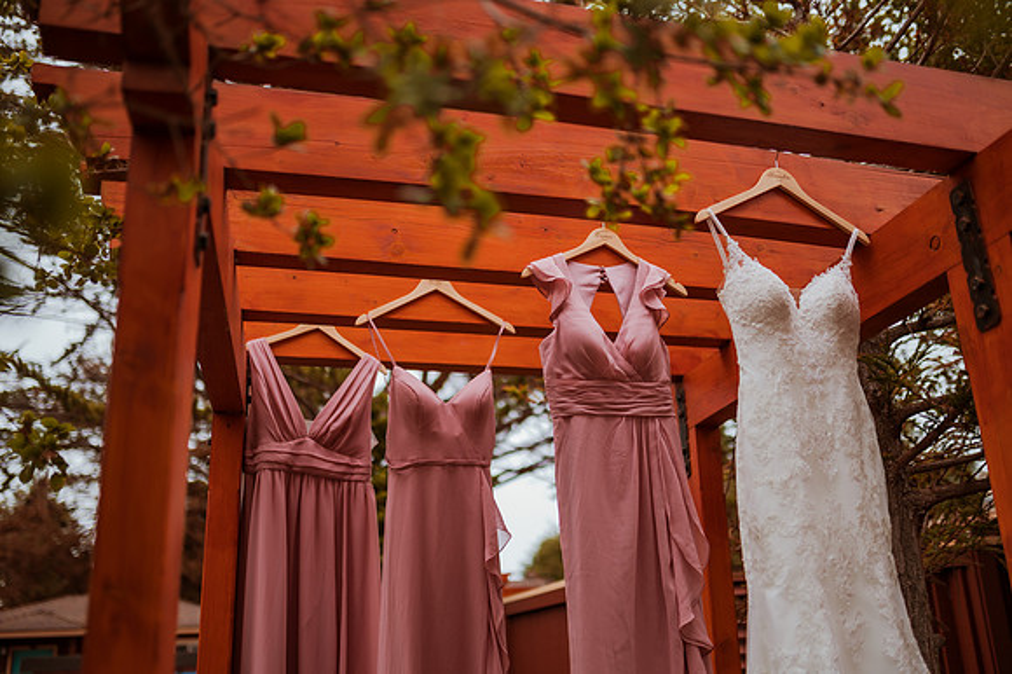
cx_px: 506
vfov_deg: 37.8
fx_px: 983
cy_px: 337
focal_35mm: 35
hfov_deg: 54.5
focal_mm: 35
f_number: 1.4
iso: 100
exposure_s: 1/2000
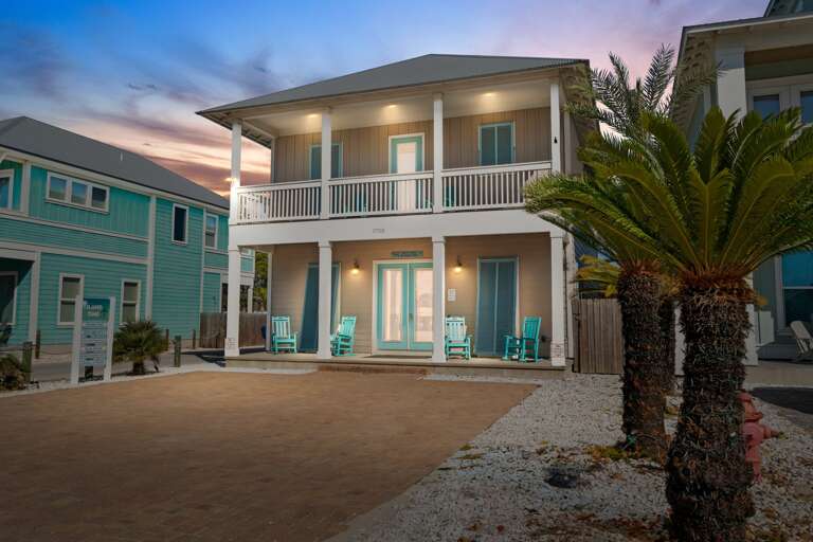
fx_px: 610
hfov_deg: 67.4
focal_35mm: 27
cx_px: 406
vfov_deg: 47.9
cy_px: 271
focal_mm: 18
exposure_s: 1/2500
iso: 400
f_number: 8
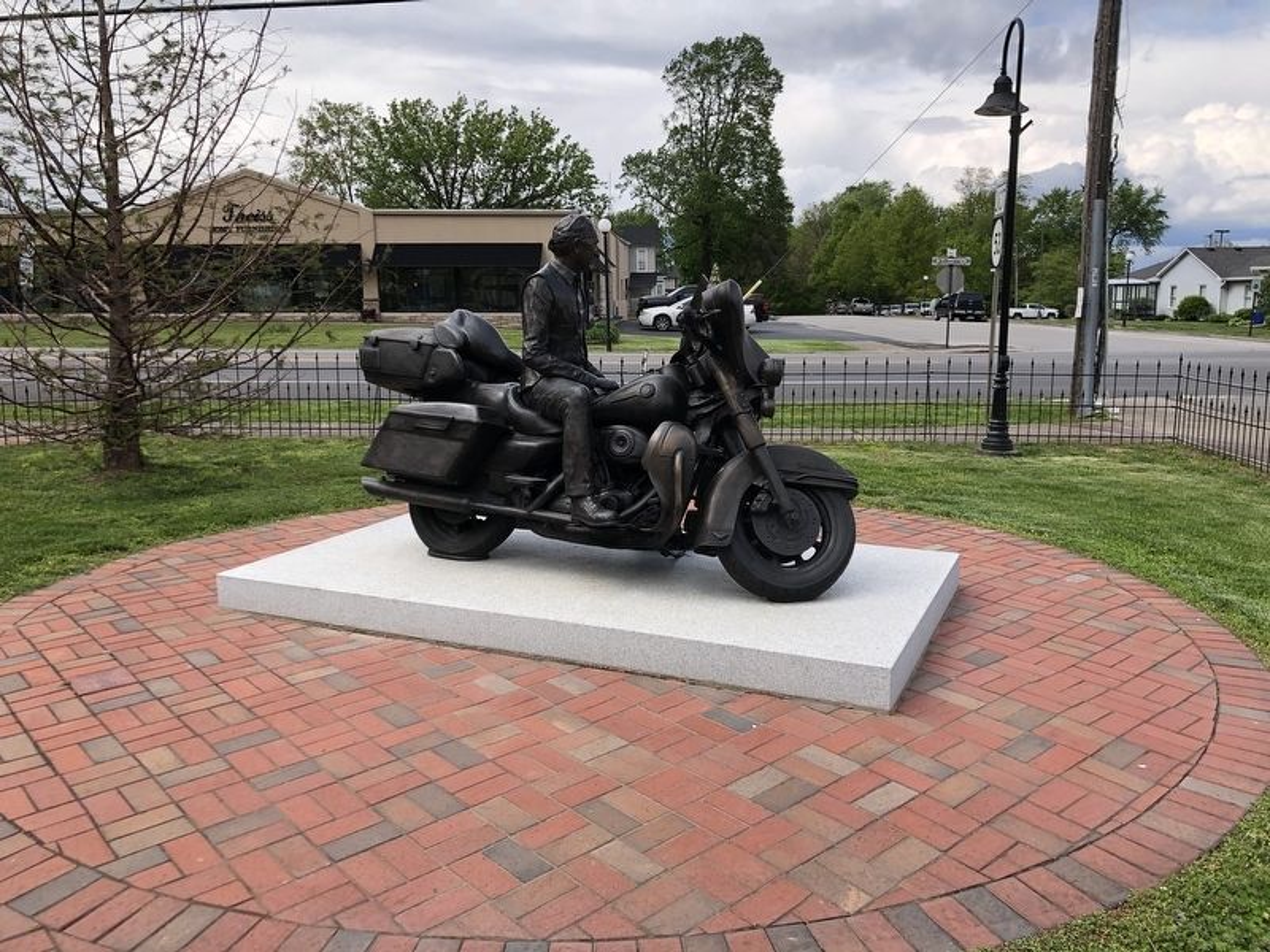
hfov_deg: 63.4
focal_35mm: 28
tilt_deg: -9.3
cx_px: 635
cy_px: 476
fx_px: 1027
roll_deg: +0.2
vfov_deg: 49.7
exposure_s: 1/1056
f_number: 1.8
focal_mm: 4
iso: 20
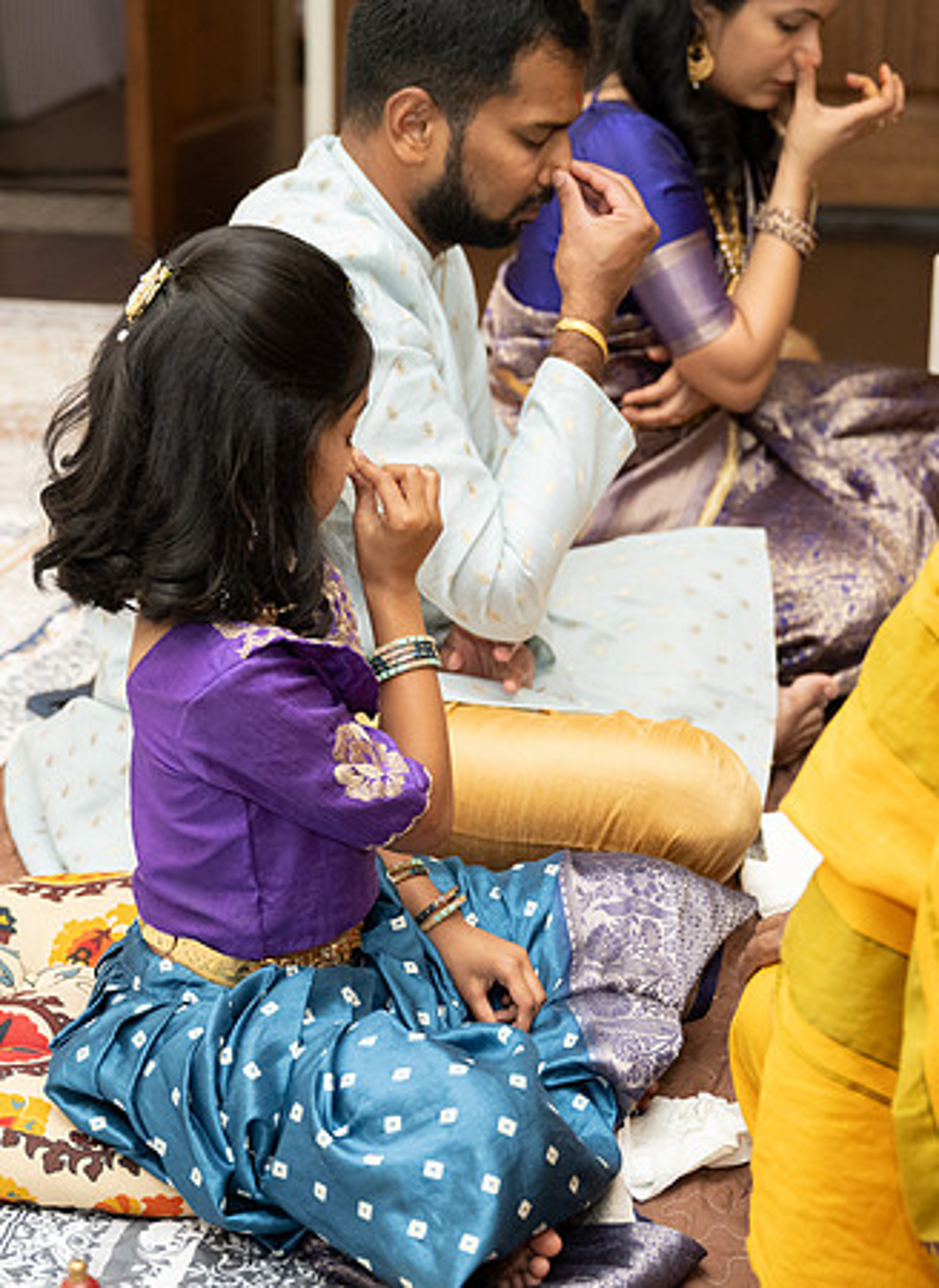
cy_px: 644
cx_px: 331
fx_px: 2576
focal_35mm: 70
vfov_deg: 28.1
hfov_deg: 20.6
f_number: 3.2
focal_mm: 48
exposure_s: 1/160
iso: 1000
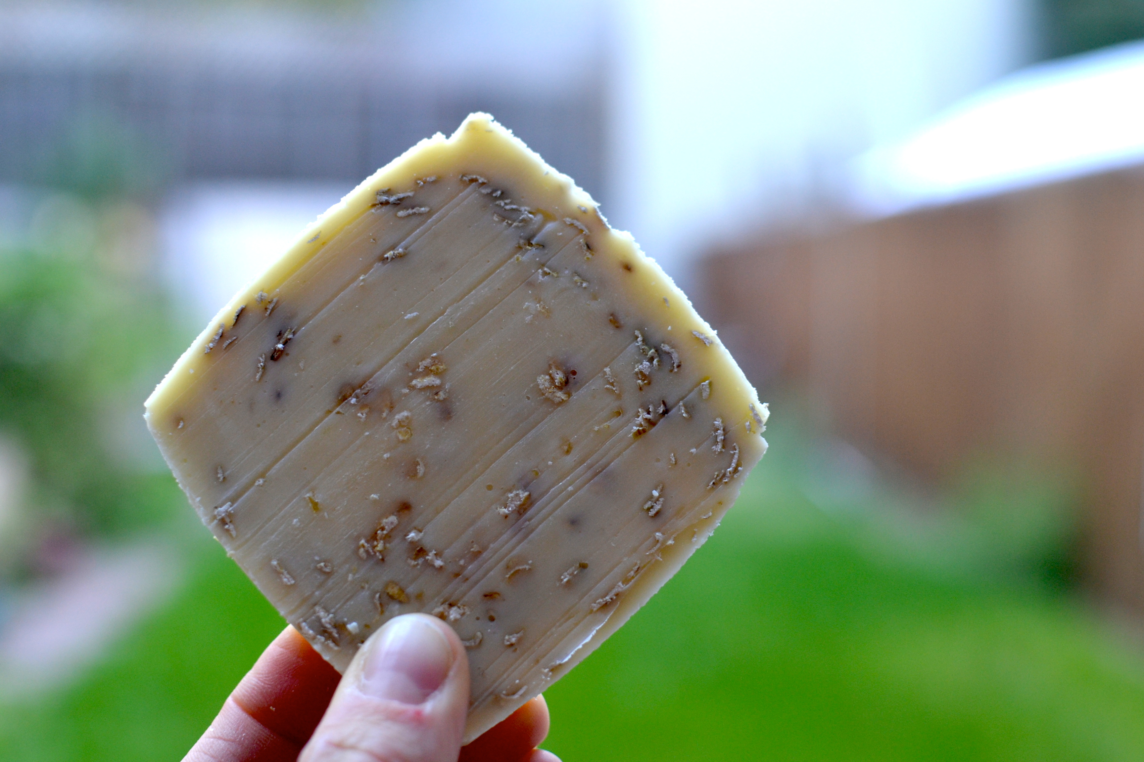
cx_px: 572
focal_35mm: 52
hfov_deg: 37.9
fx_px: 1668
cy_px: 381
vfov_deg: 25.8
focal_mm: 35
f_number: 3.5
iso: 400
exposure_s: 1/200
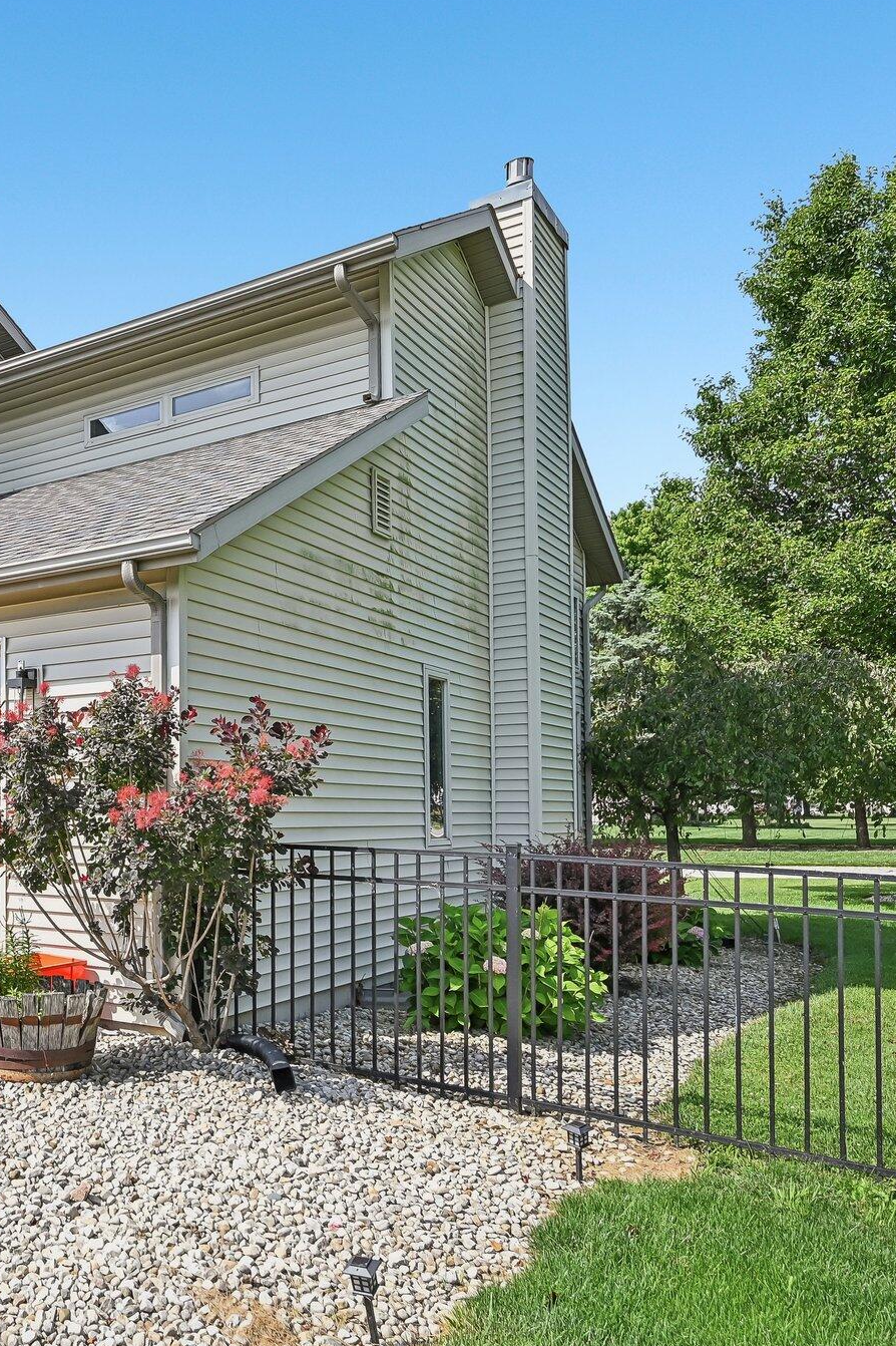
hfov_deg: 39.4
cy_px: 669
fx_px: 1083
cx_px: -11
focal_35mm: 29
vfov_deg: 63.7
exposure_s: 1/2000
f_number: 4
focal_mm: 19
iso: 400
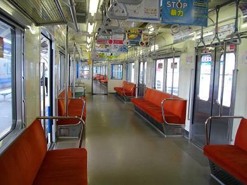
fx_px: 228
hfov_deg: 56.8
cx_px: 124
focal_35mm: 32
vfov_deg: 44.2
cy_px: 92
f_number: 2.9
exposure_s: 1/60
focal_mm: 5.7
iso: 200
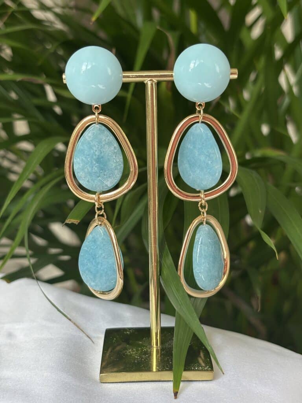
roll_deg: +0.3
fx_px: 605
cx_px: 151
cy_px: 202
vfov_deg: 36.8
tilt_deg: -12.4
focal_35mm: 52
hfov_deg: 28.0
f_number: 1.6
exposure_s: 1/151
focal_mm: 5.96
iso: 32
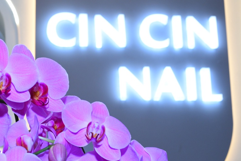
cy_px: 114
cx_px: 77
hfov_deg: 24.6
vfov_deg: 16.6
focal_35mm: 82
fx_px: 549
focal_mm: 50
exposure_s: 1/125
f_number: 10
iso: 800
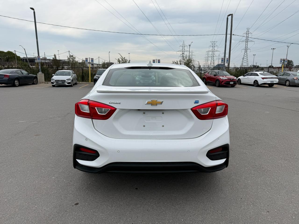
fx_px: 207
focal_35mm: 24
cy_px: 112
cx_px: 150
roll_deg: -0.3
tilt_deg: -12.0
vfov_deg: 56.8
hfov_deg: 71.6
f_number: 1.78
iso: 80
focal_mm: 6.76
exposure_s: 1/5714
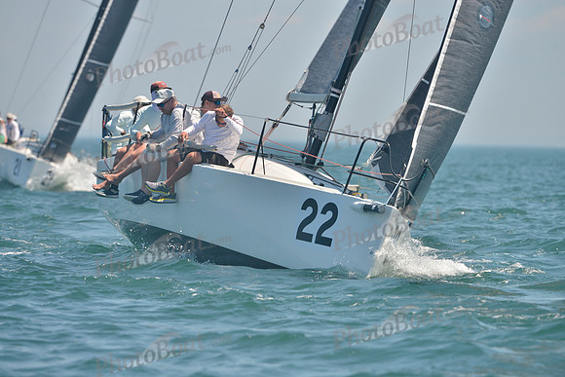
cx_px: 282
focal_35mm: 240
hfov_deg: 8.6
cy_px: 188
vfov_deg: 5.7
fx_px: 3767
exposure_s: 1/1000
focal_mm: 240
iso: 280
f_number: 7.1
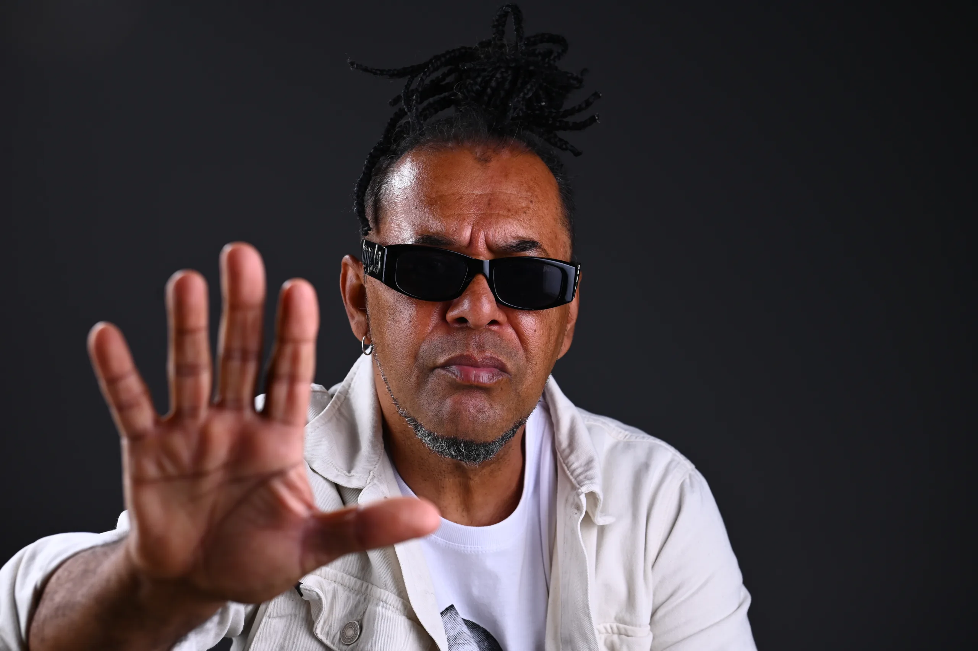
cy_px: 326
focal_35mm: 66
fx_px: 1792
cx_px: 489
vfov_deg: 20.6
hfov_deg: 30.5
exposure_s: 1/160
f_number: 5
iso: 320
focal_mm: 66
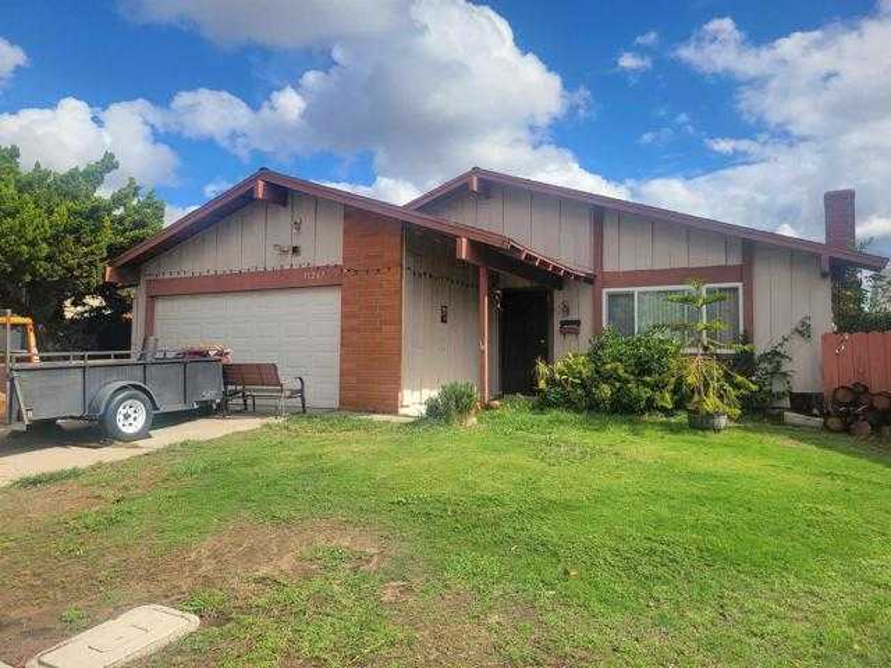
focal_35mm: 26
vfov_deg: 53.1
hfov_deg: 67.3
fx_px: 669
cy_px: 334
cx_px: 446
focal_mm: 5.4
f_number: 1.8
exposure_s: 1/2116
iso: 40
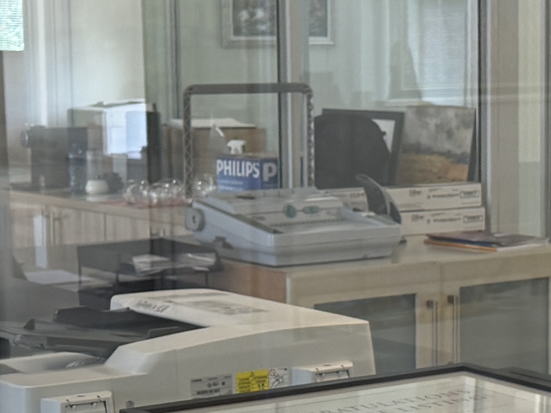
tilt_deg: -3.6
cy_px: 261
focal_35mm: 112
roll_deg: -0.3
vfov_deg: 13.2
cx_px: 440
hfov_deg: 17.4
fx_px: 1783
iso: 160
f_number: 1.78
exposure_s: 1/100
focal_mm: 6.76
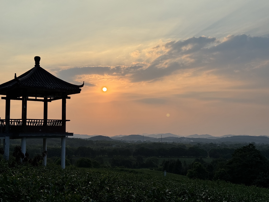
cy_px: 101
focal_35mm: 48
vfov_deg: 30.3
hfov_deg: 39.7
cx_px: 134
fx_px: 373
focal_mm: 6.86
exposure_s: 1/5848
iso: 64
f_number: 1.78
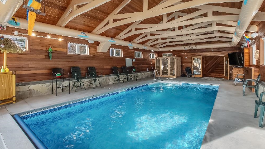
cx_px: 133
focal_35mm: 16
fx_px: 112
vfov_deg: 66.9
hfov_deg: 99.4
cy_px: 67
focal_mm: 10
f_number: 9
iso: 2000
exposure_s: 1/1000
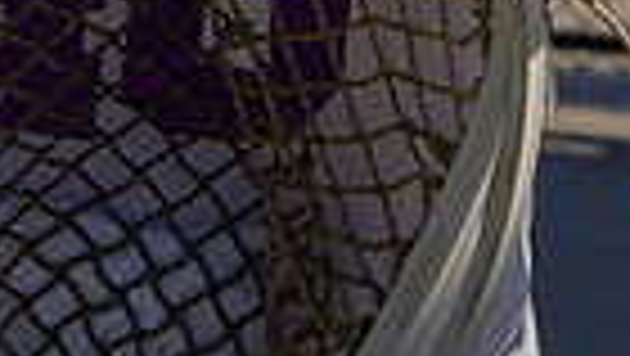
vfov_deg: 7.9
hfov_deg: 15.1
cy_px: -532
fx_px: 2357
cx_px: 117
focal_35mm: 141
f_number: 7.1
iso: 100
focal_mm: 42
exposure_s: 1/125
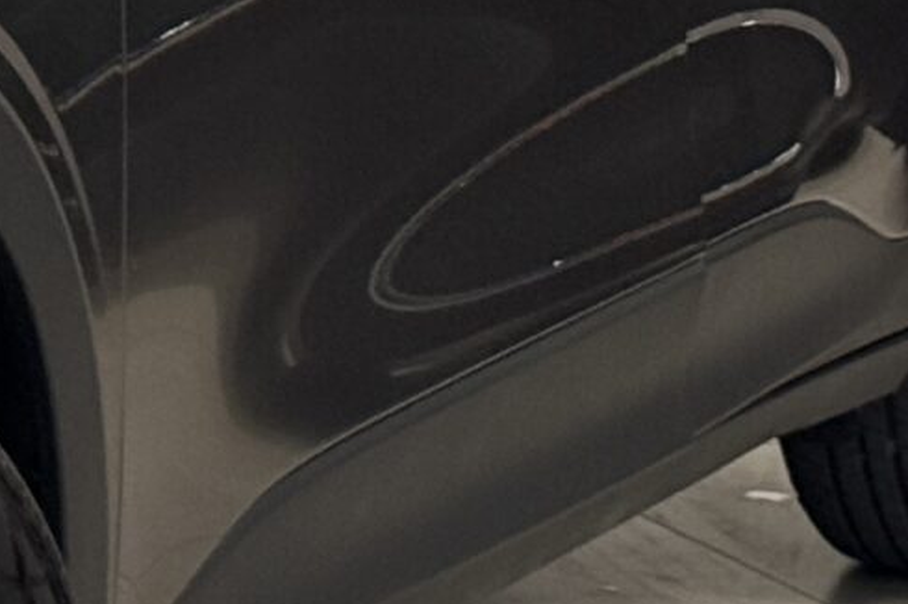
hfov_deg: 7.6
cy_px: -37
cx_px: -930
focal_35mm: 261
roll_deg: -0.7
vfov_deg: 5.2
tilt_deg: -6.2
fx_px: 6578
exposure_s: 1/60
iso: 250
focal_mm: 6.76
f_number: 1.78
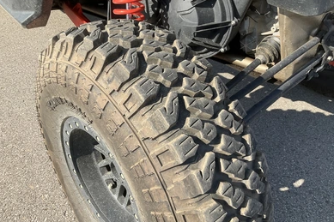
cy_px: 99
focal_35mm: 31
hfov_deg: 60.3
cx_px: 169
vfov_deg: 42.2
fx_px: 287
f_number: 1.8
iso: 25
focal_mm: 3
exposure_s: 1/781
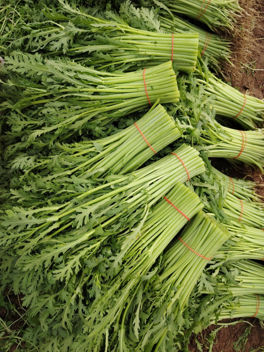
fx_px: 244
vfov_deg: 71.6
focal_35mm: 24
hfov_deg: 56.8
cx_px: 132
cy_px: 176
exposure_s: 1/208
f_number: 1.75
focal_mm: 5.25
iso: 100
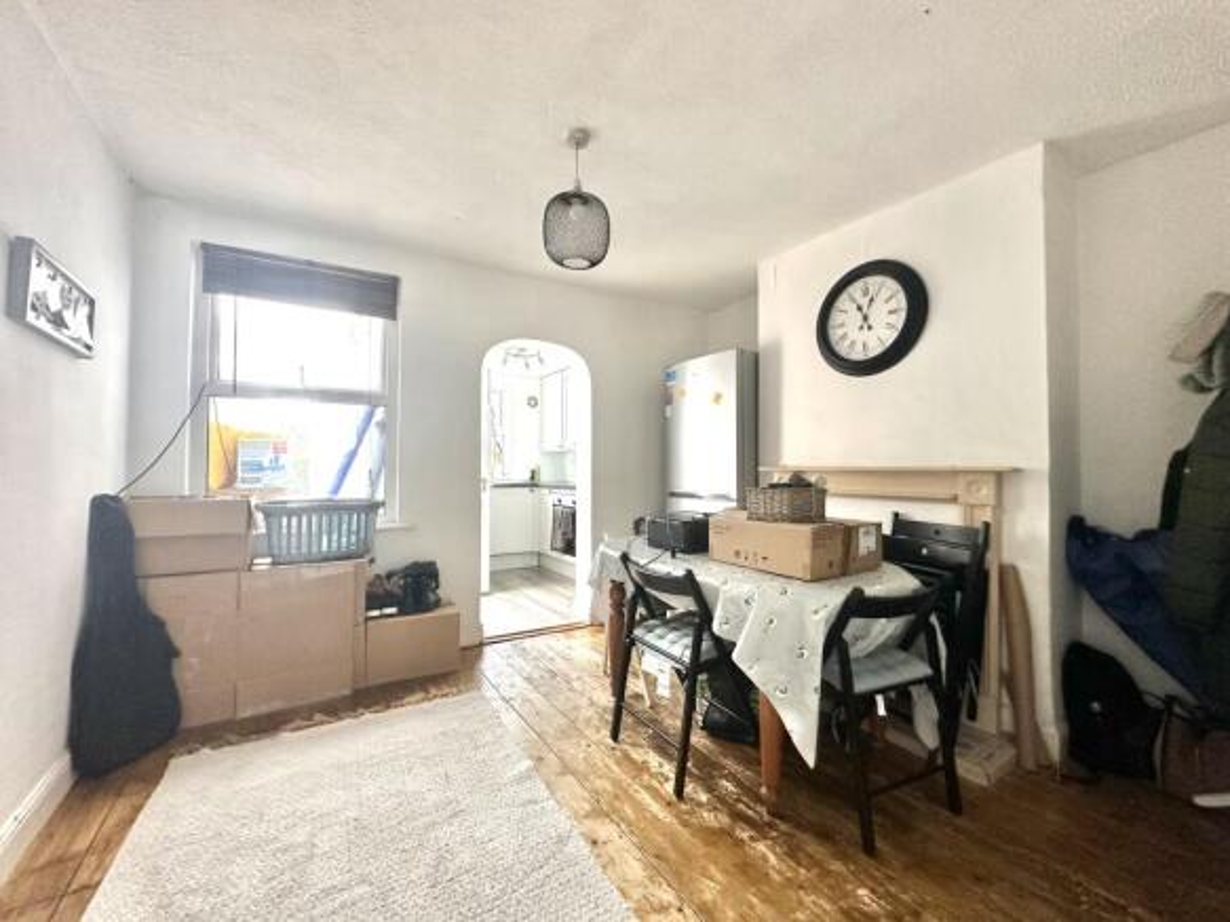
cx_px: 615
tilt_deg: -0.3
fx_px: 497
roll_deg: +0.0
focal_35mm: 14
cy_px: 461
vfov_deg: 85.7
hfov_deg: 102.1
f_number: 2.2
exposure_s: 1/64
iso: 320
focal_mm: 2.22
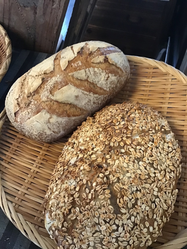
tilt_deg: -55.7
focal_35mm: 31
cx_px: 94
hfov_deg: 45.4
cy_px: 124
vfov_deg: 58.4
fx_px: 223
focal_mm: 3.3
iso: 200
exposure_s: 1/15
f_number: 2.4
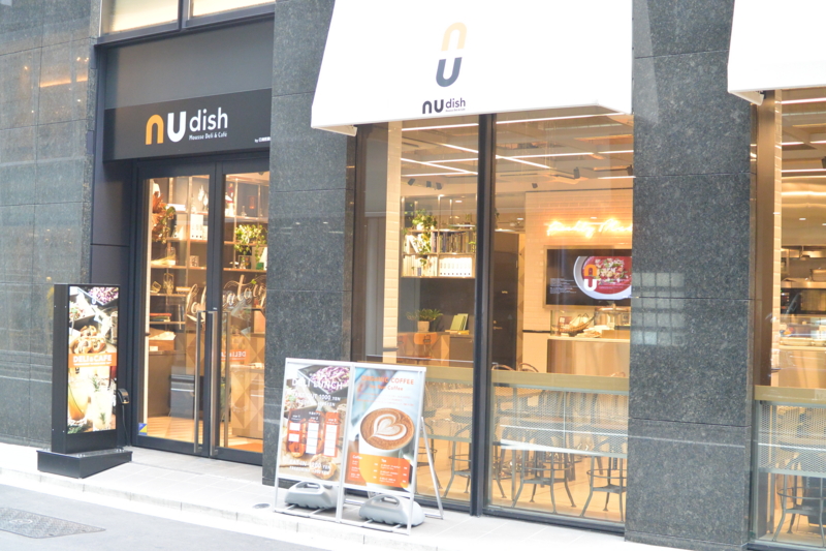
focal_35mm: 49
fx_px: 1124
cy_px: 276
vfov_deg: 27.5
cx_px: 413
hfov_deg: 40.4
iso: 400
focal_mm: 18.5
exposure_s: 1/100
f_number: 2.2
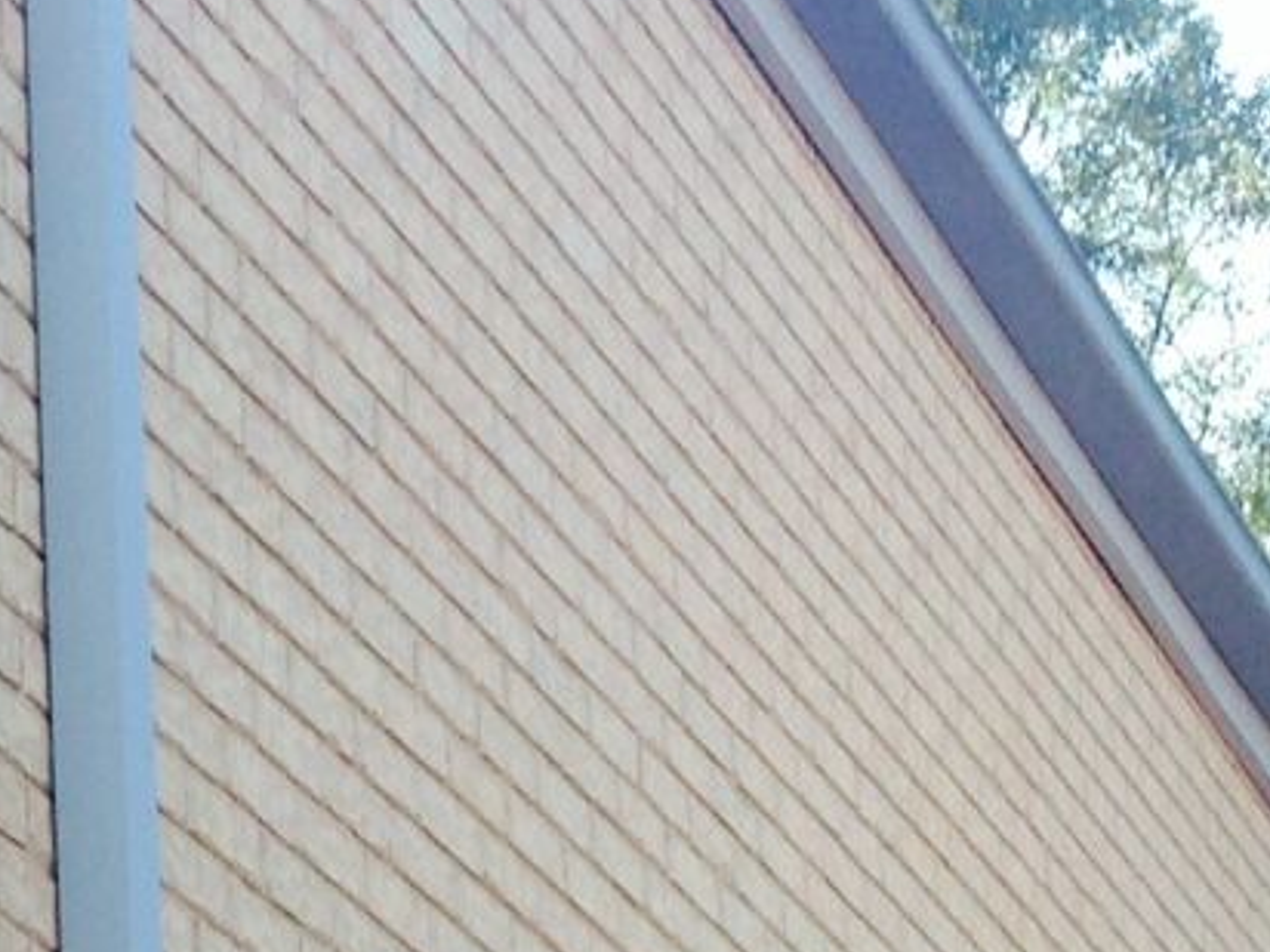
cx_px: -1538
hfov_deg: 10.7
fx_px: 6017
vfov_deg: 8.5
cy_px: 2070
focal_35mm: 164
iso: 50
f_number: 2.4
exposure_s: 1/198
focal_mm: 4.12
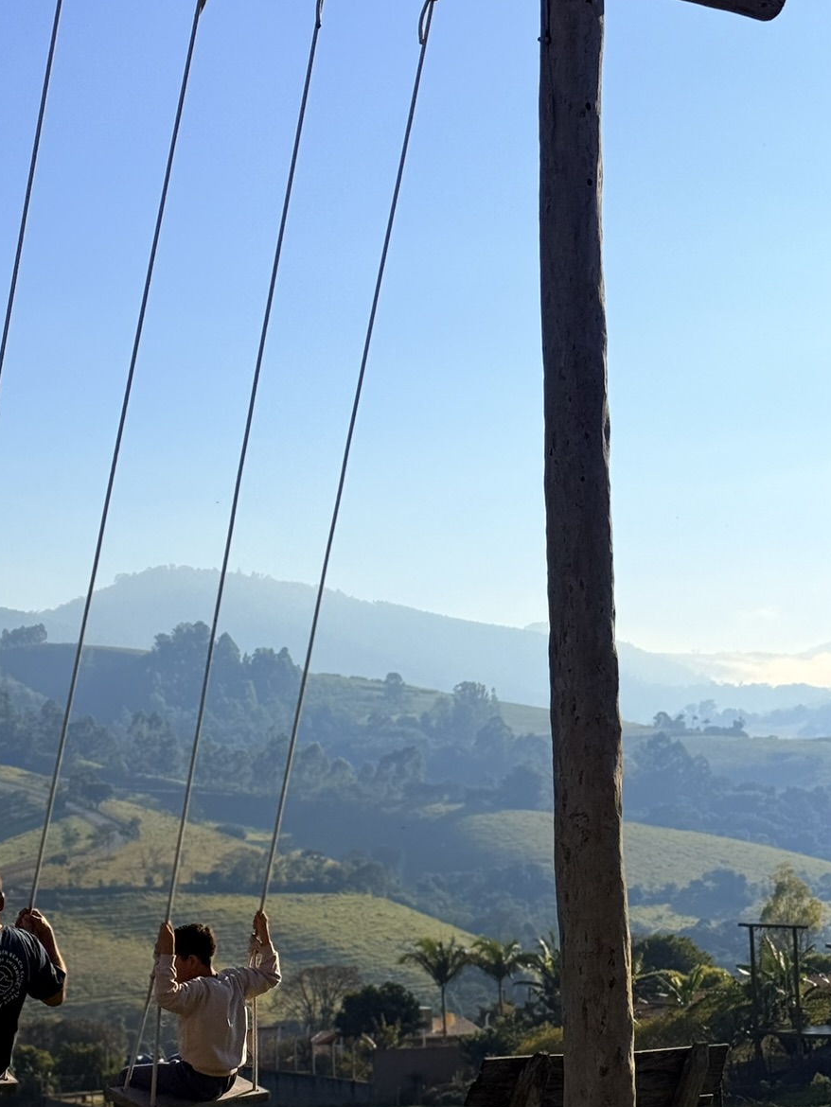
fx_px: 2688
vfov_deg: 23.1
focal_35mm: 84
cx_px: 115
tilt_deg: +1.5
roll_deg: +1.2
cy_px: 786
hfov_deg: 17.4
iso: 64
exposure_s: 1/9901
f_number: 1.78
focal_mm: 6.76
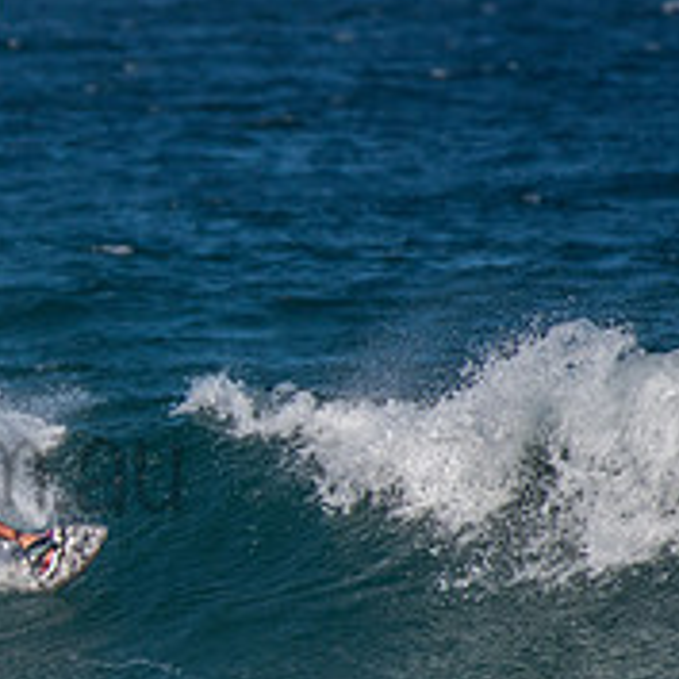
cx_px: -222
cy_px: 424
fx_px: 30980
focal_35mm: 1396
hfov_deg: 1.3
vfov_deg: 1.3
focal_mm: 500
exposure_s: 1/4000
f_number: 5.6
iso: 280
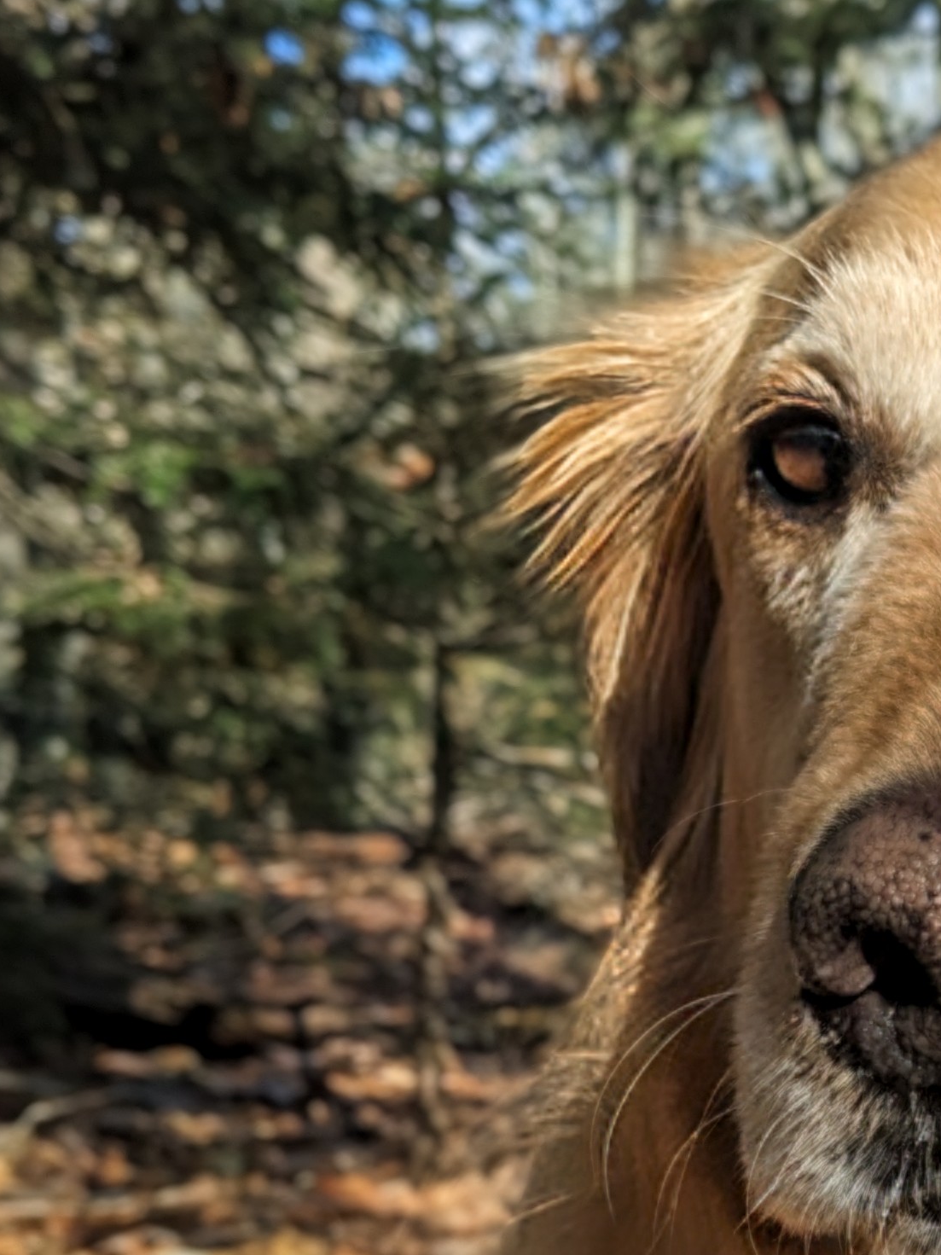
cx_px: 971
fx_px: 2683
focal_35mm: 74
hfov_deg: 19.3
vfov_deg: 26.1
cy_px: 914
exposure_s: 1/1114
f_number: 1.73
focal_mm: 4.38
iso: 53
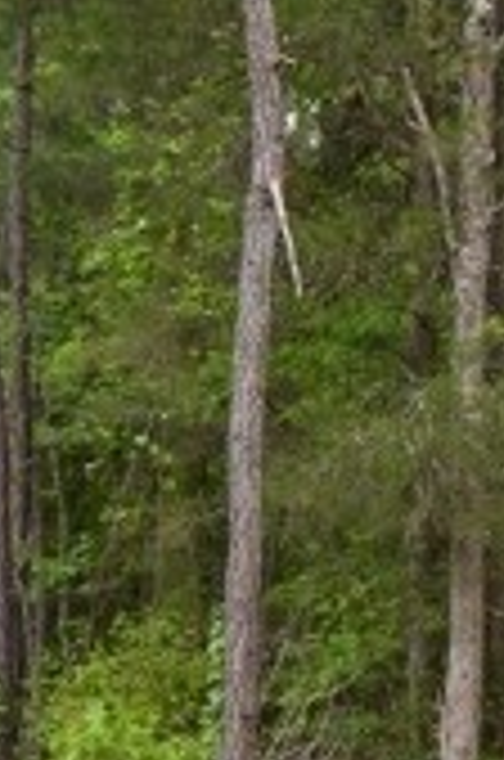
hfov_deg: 10.0
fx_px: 2593
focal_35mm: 123
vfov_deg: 16.7
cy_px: 351
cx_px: 1107
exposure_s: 1/125
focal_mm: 18
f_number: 5.6
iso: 125
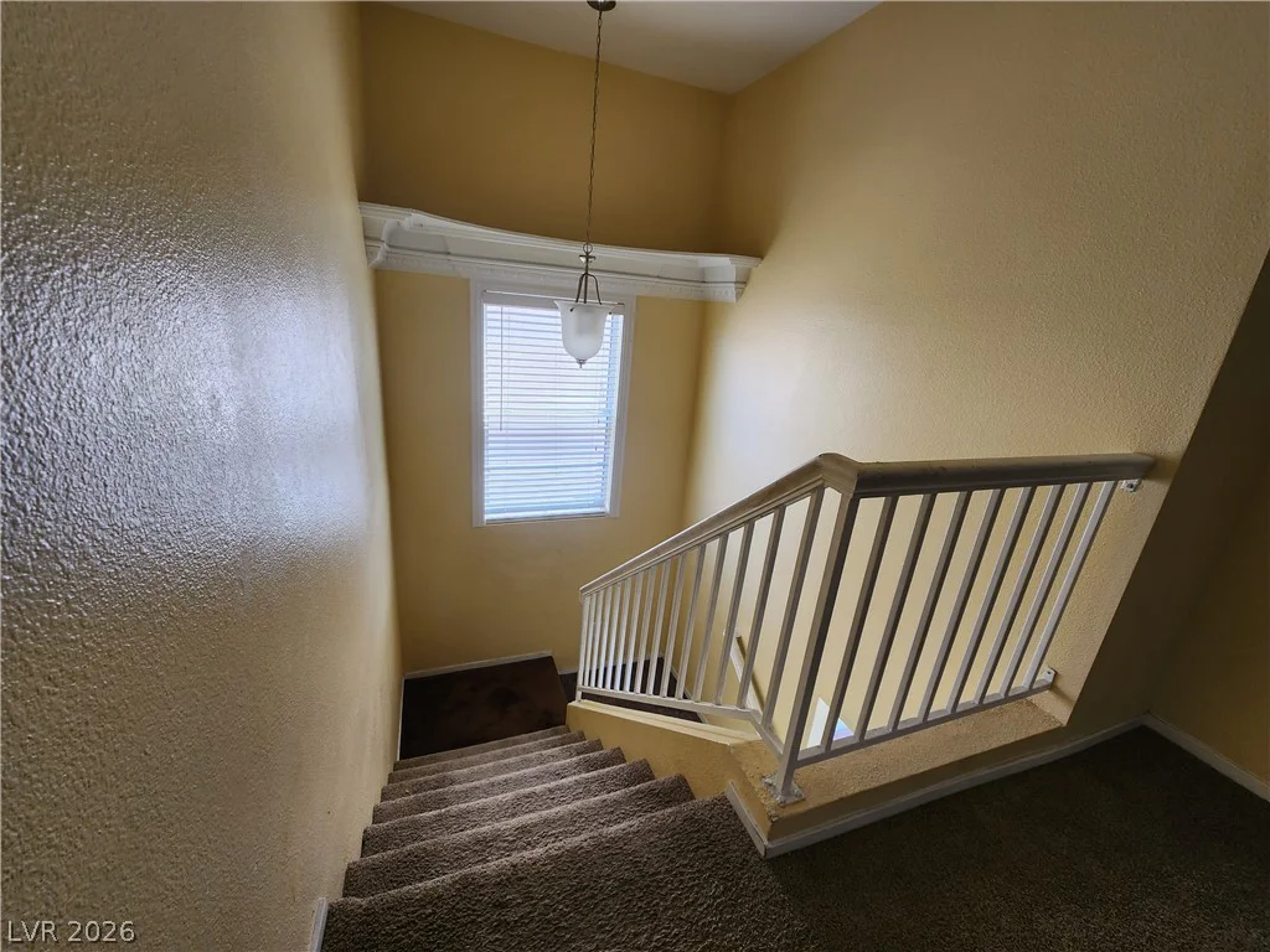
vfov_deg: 89.9
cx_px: 635
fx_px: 477
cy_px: 476
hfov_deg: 106.2
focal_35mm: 13
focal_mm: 2.2
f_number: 2.2
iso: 50
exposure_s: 1/60
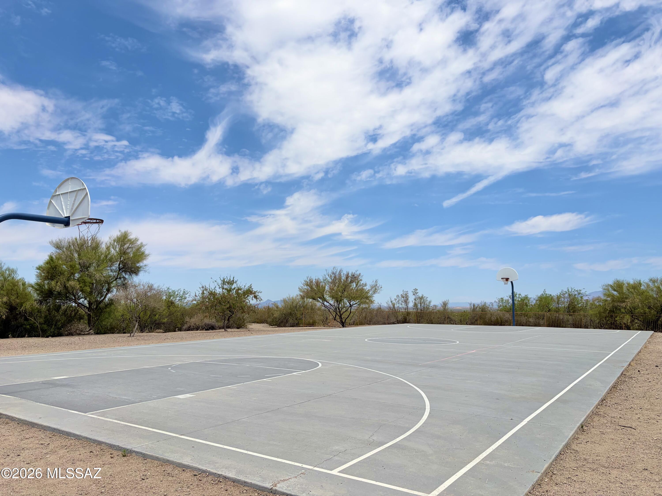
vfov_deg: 53.1
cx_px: 331
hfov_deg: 67.3
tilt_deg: +7.1
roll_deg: +0.5
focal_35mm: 26
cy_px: 248
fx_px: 497
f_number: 1.6
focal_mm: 5.96
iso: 50
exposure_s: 1/7813
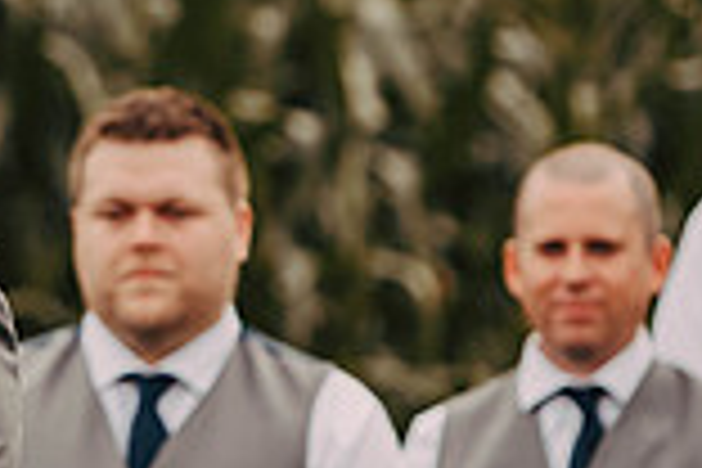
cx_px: -94
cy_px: 313
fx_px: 10900
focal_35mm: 559
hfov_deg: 3.7
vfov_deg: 2.5
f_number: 2.8
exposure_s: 1/1600
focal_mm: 150
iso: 200
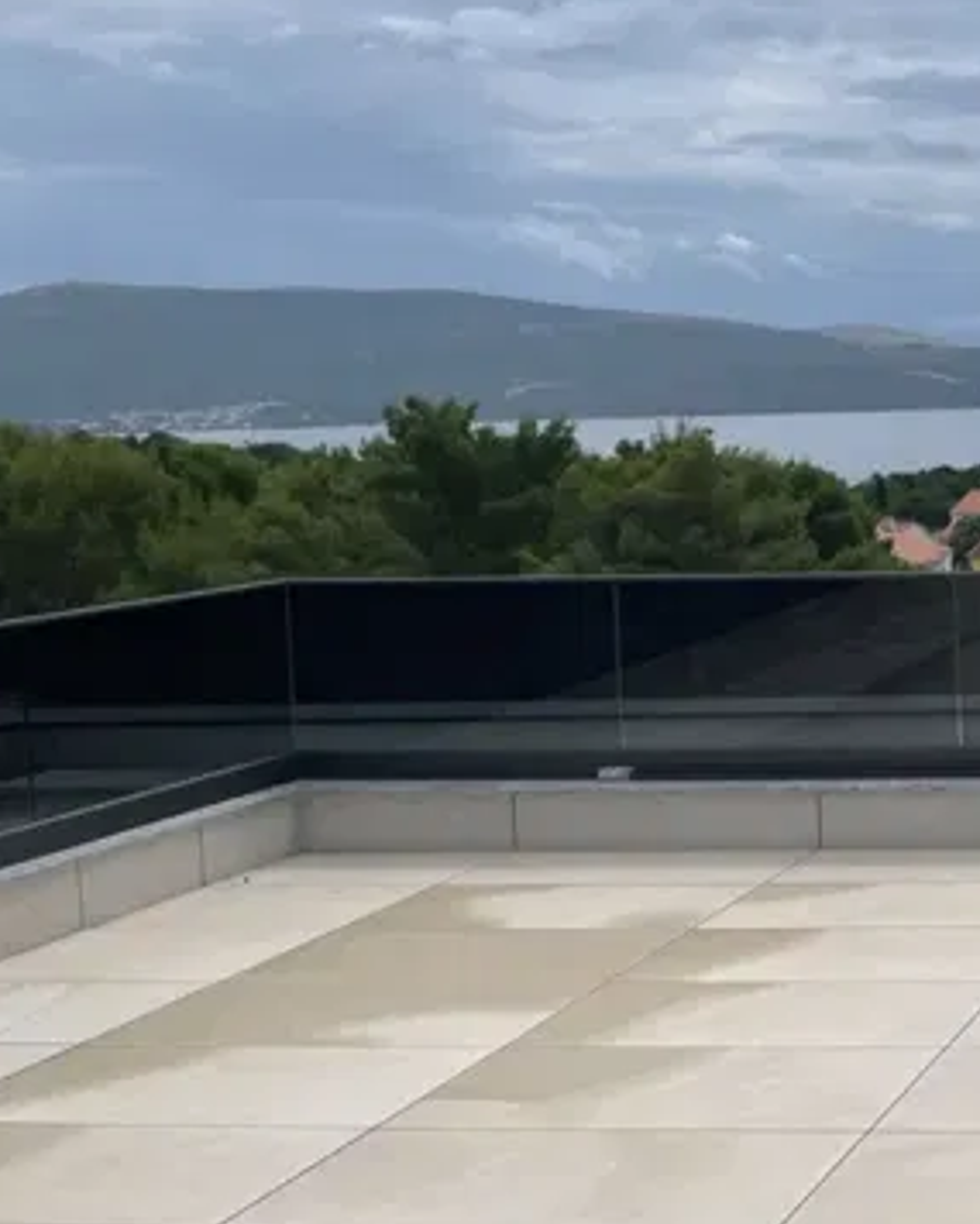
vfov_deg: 33.0
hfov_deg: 22.9
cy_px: 529
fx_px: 2066
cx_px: 1358
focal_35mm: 57
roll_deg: +1.0
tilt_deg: -1.6
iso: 32
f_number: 1.6
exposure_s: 1/8403
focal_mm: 4.2
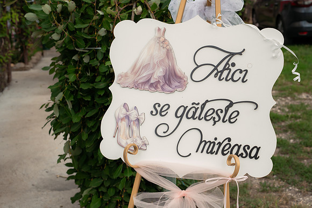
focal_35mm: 55
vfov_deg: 24.6
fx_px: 476
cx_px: 156
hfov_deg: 36.3
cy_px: 104
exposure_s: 1/640
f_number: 7.1
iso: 800
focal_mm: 55
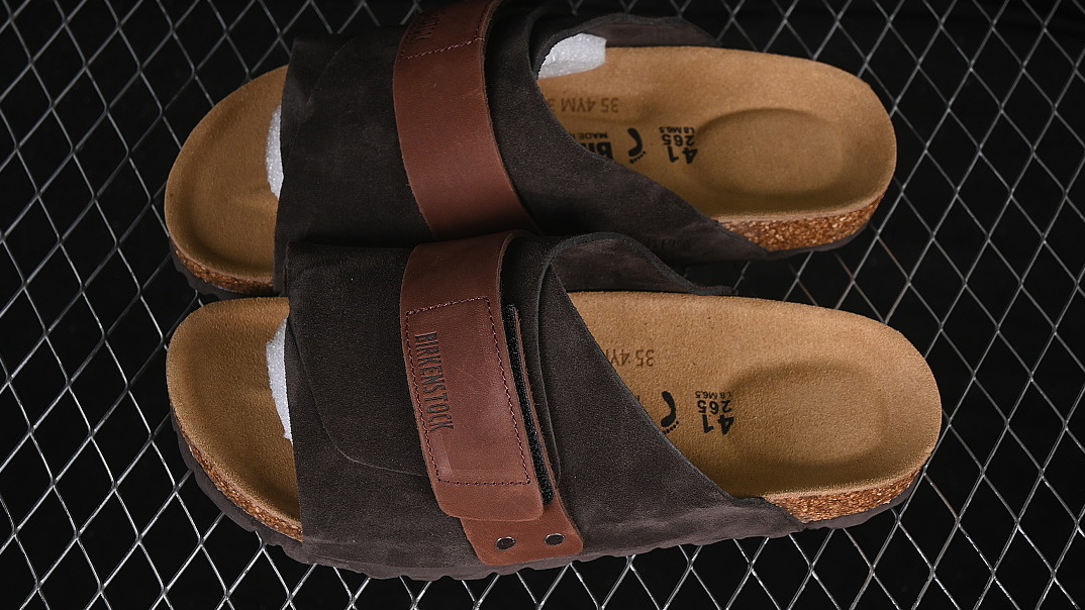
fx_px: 2273
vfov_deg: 15.3
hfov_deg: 26.9
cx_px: 545
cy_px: 296
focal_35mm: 79
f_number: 6.3
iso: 160
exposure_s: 1/60
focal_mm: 50
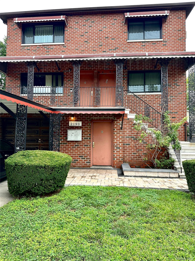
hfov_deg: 56.8
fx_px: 180
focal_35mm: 24
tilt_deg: +3.9
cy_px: 130
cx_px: 98
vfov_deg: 71.6
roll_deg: -1.3
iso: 80
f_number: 1.78
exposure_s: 1/604
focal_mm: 6.86
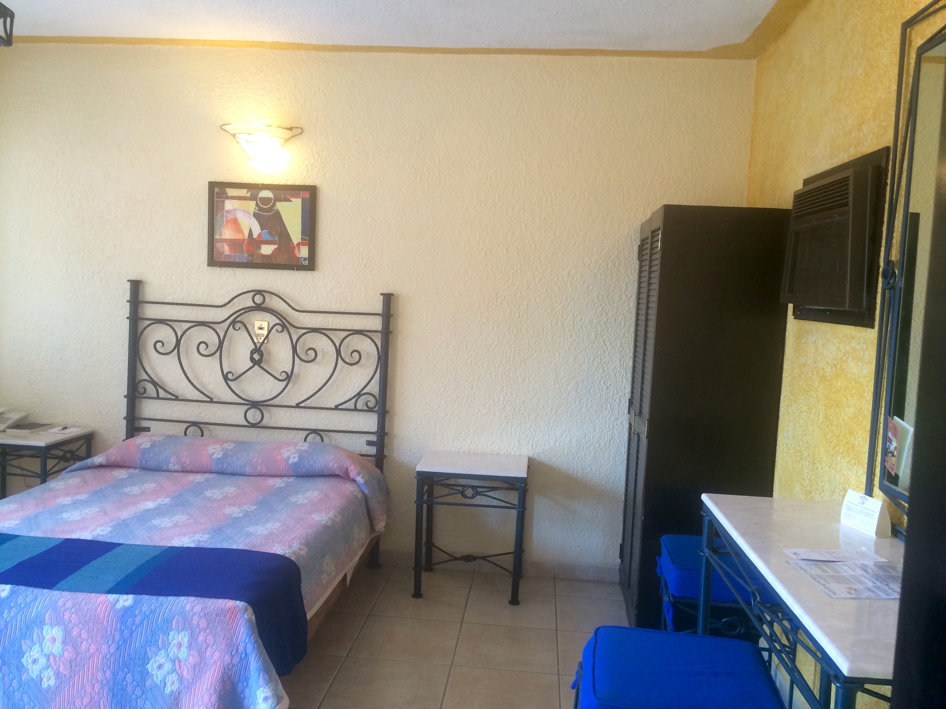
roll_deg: -1.2
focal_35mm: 29
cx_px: 473
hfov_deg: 61.7
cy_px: 354
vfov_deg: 48.2
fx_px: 793
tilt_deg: -3.8
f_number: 2.2
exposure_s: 1/30
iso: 80
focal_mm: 4.15
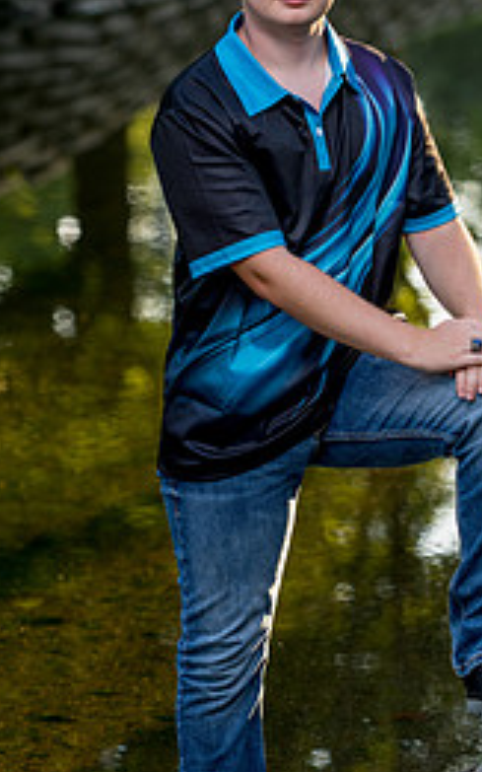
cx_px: 349
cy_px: 349
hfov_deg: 6.2
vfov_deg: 9.9
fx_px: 4437
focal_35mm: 211
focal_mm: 120
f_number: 3.2
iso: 200
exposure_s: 1/250
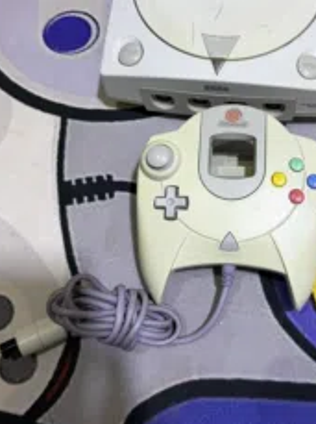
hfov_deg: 33.8
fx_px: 513
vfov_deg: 44.6
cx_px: 220
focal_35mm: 42
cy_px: 170
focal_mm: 6.76
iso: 500
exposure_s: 1/50
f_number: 1.78
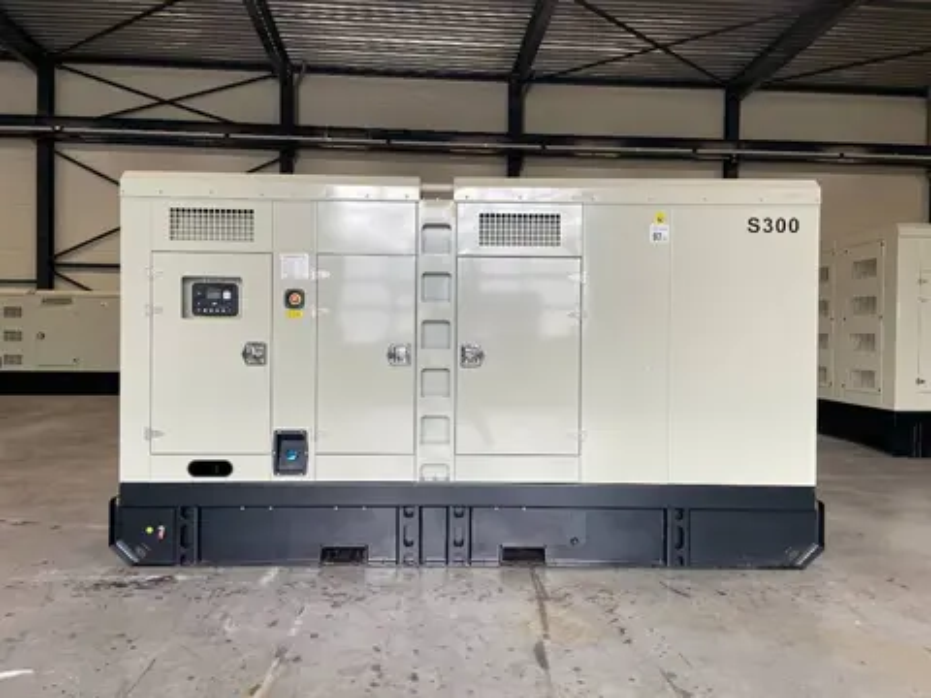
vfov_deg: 53.1
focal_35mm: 26
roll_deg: -0.7
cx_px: 466
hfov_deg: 67.3
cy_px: 349
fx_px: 699
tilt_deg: -1.9
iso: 80
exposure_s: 1/100
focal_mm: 4.2
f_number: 1.6
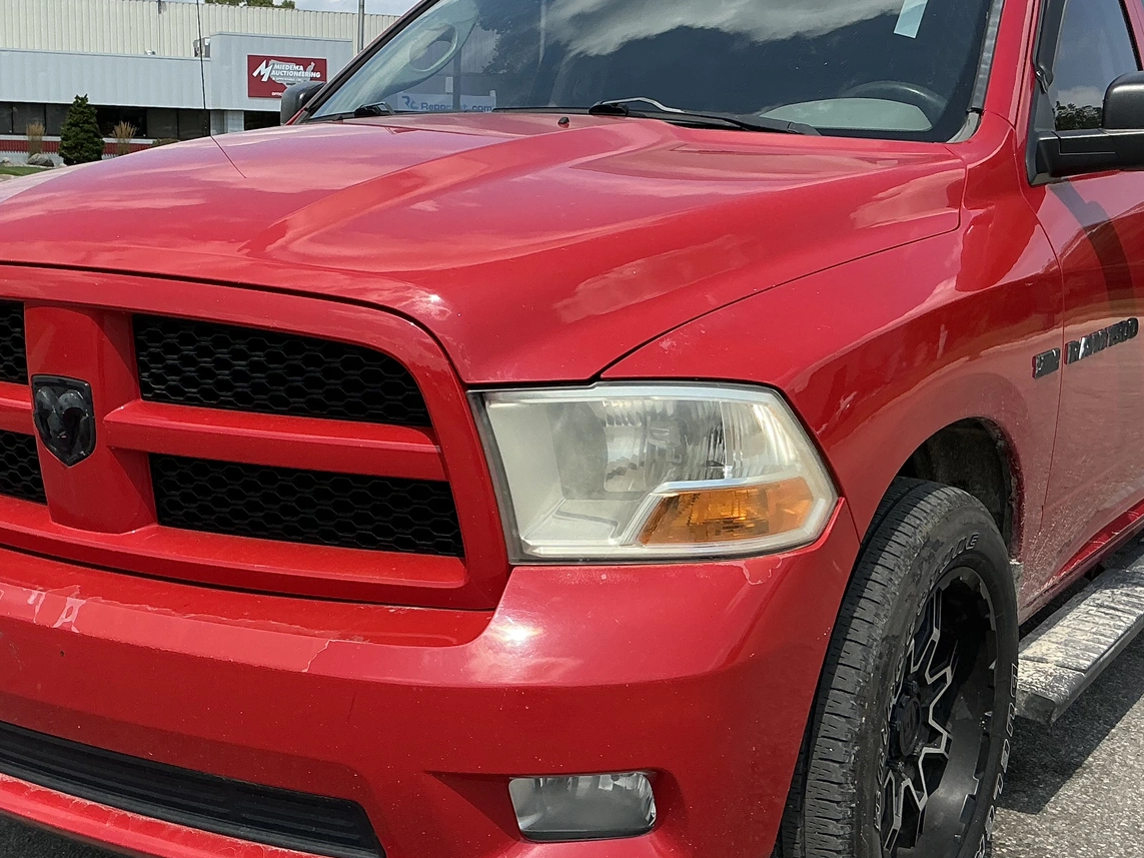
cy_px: 430
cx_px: 544
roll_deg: -1.6
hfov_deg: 38.9
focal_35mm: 49
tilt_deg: -9.7
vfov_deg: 29.7
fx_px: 1619
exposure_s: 1/1534
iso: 25
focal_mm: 3
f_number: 1.8
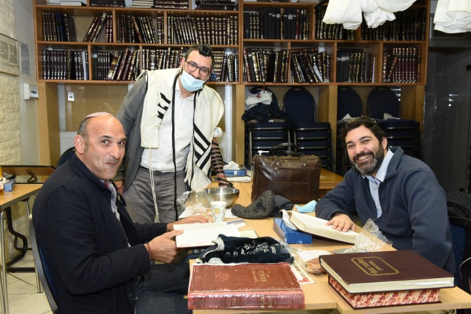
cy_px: 157
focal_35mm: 34
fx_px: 445
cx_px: 236
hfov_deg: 55.8
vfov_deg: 38.9
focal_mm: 34
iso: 1600
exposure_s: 1/60
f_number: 6.3
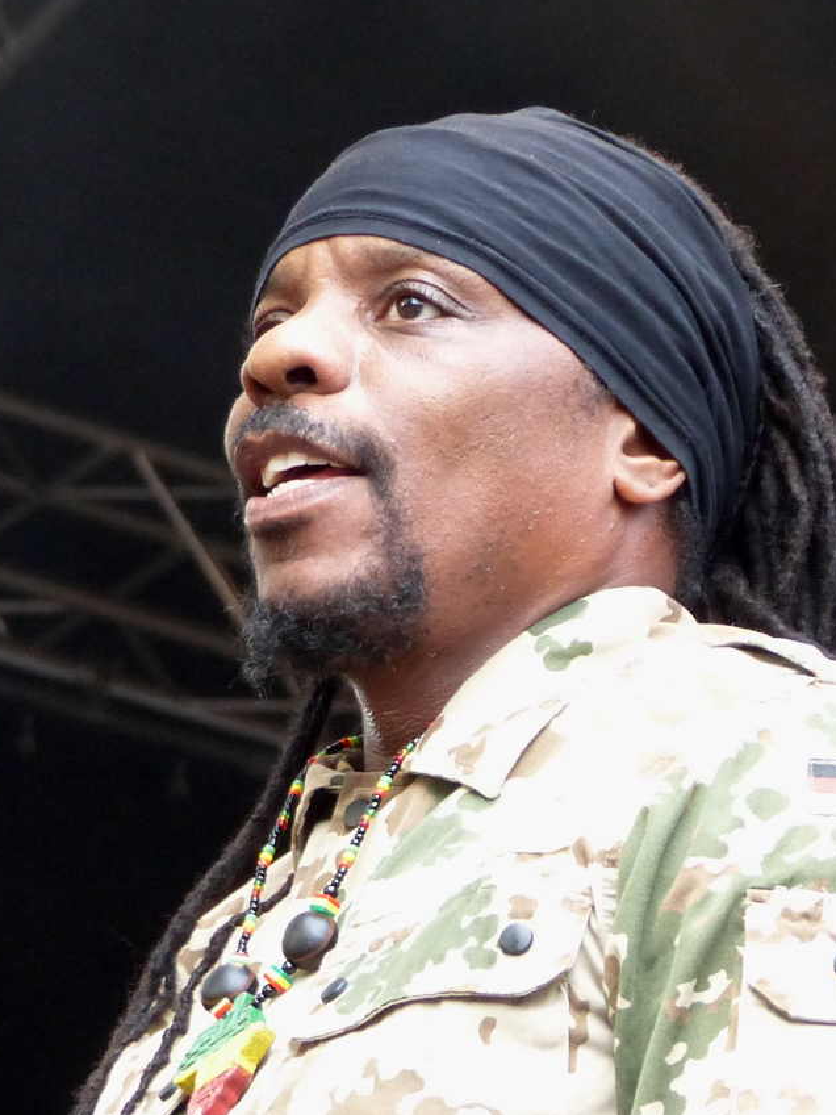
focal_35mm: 132
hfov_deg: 11.2
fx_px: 4251
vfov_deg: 14.9
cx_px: 432
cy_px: 589
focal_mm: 20.1
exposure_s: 1/60
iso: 400
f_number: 2.8
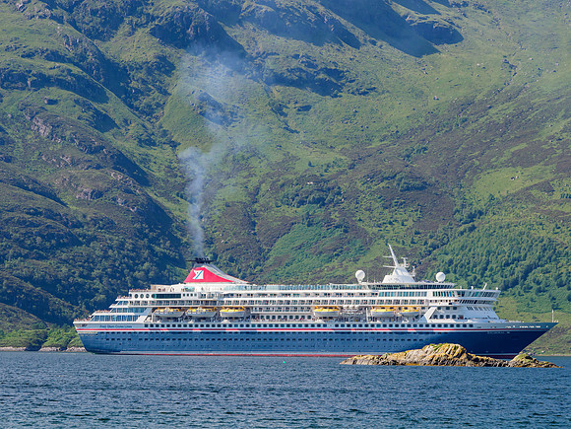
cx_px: 286
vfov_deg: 7.4
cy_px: 214
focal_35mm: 200
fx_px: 3299
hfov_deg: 9.9
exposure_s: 1/320
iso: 400
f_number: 6.3
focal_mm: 100
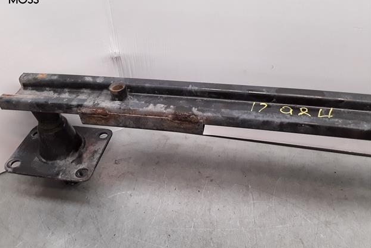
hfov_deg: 61.9
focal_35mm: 30
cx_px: 181
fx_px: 309
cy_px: 114
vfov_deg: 43.6
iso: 64
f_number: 1.9
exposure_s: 1/100
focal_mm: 2.91
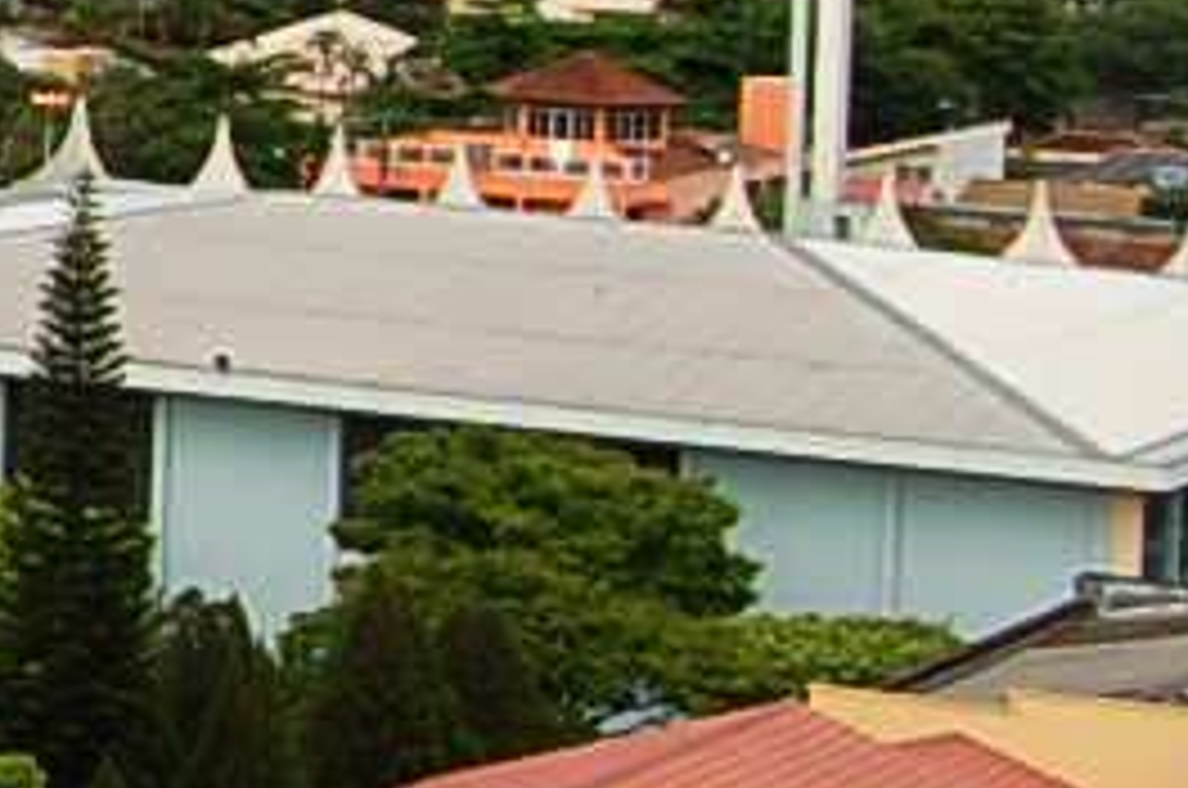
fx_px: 6484
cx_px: -1566
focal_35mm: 197
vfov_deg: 6.9
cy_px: -198
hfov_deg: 9.4
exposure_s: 1/250
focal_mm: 23
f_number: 8
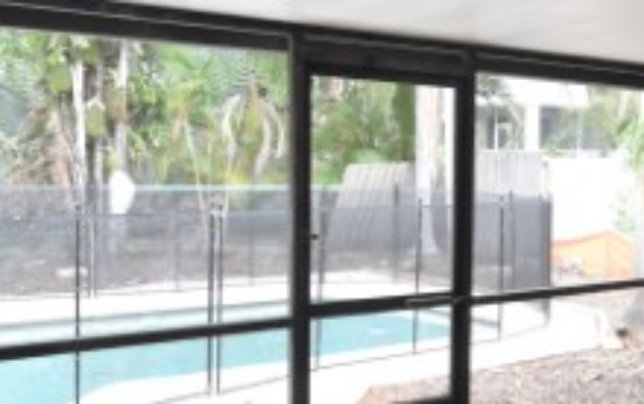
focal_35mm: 50
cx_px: 512
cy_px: 231
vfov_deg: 25.9
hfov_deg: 38.8
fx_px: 878
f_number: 3.5
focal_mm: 10
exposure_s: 1/180
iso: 800
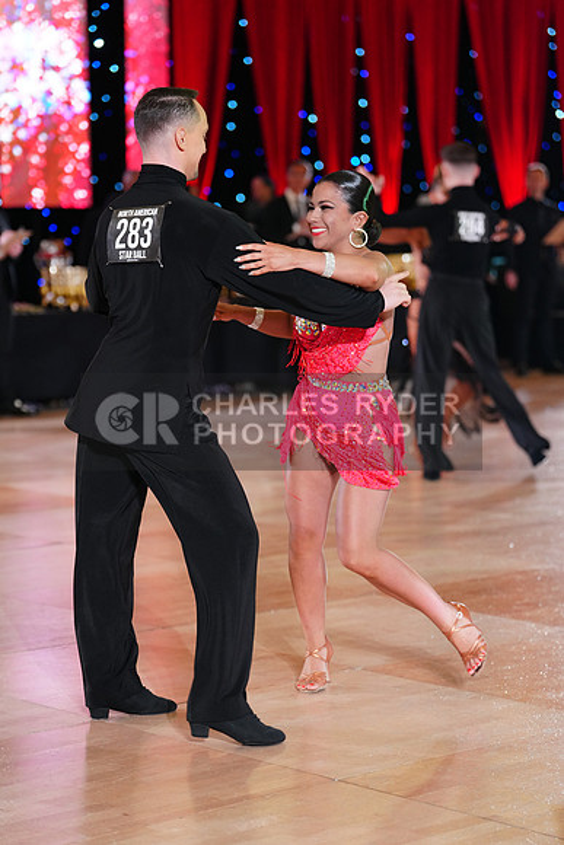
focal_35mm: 95
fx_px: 2231
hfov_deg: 14.4
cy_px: 422
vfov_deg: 21.5
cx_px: 282
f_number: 2.8
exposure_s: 1/400
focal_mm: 95
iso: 2500
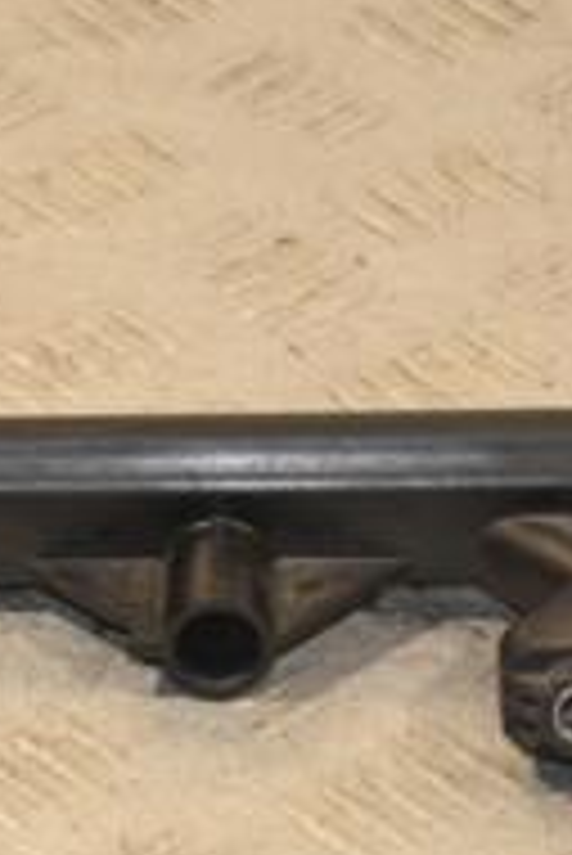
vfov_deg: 8.3
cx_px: 126
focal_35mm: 246
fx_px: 5852
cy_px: 706
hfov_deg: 5.6
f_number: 7.1
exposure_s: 1/200
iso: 800
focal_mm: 52
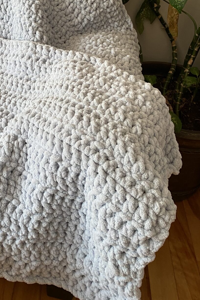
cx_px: 24
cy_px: 62
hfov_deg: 28.8
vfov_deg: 41.8
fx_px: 375
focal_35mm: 45
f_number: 1.8
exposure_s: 1/84
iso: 125
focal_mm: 4.25
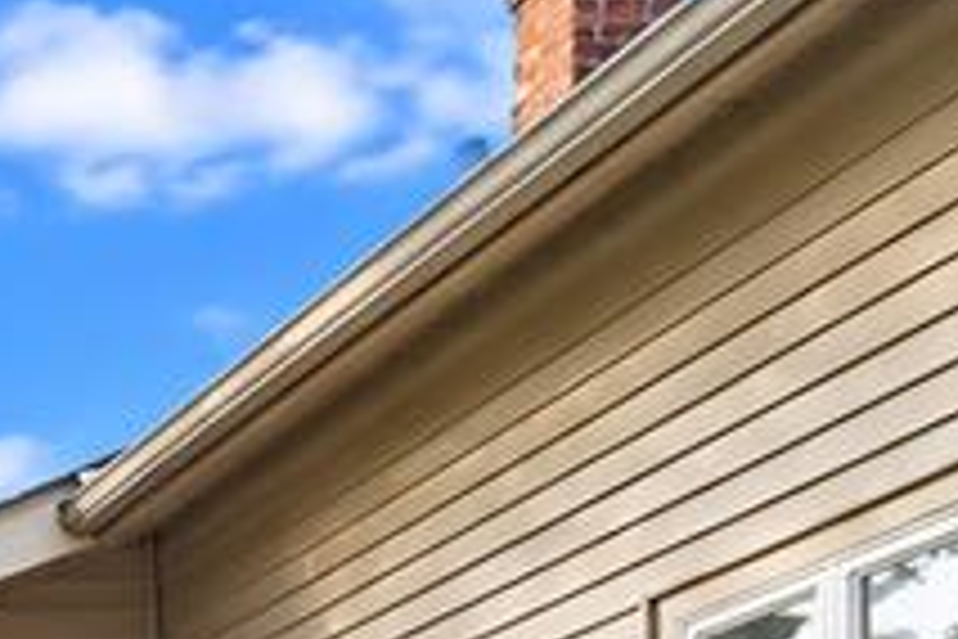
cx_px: -958
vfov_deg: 13.4
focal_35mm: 77
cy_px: 1508
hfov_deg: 18.0
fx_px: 2049
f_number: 9
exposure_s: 1/250
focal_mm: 16
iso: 2000
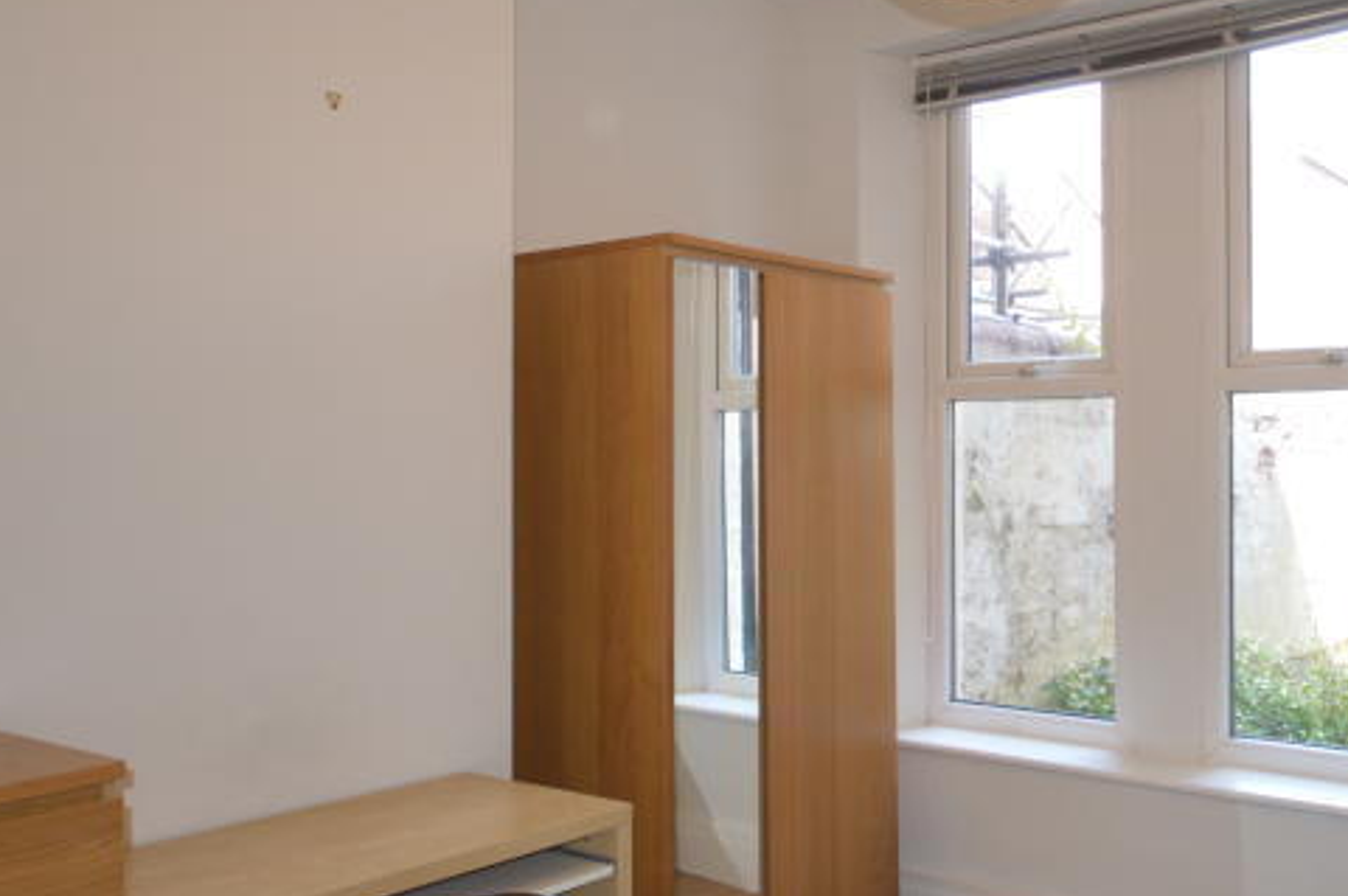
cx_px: 989
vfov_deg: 41.0
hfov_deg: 56.3
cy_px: 448
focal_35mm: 32
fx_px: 1197
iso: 500
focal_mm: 10
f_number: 4
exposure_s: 1/60
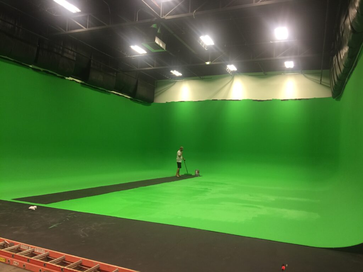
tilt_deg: +2.8
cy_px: 136
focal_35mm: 29
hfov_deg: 61.7
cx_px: 182
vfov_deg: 48.2
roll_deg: -4.1
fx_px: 304
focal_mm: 4.15
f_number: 2.2
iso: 40
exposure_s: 1/15
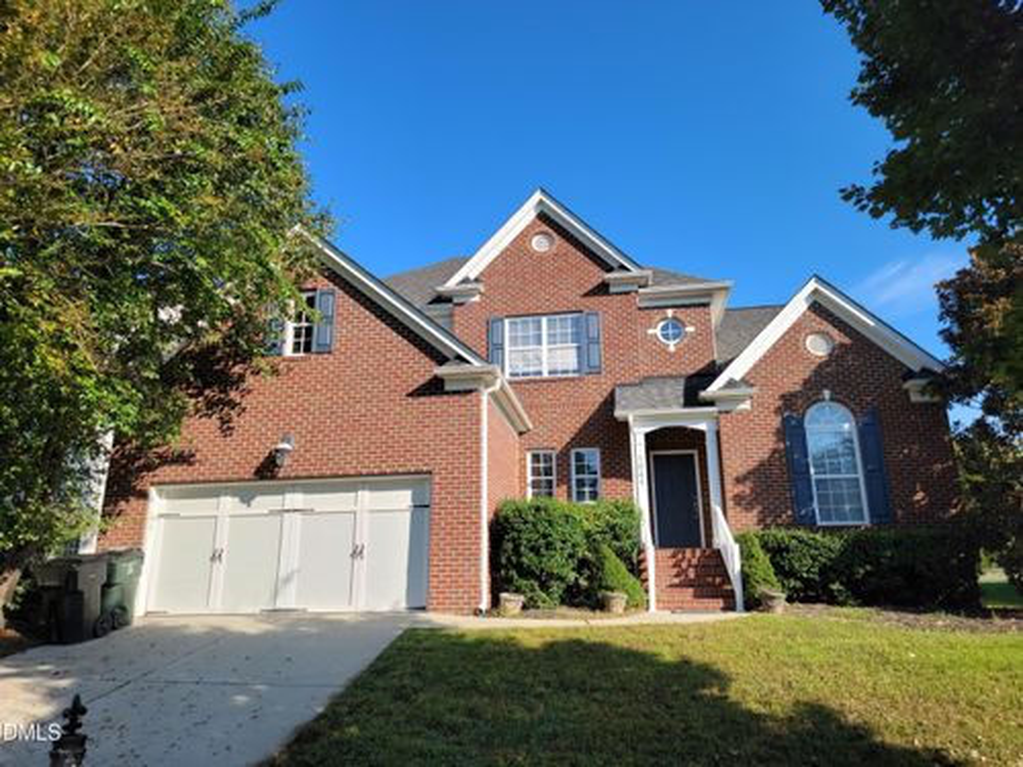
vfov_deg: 56.8
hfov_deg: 71.6
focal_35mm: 24
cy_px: 384
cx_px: 512
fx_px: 709
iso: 16
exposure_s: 1/669
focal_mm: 6.7
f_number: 1.8
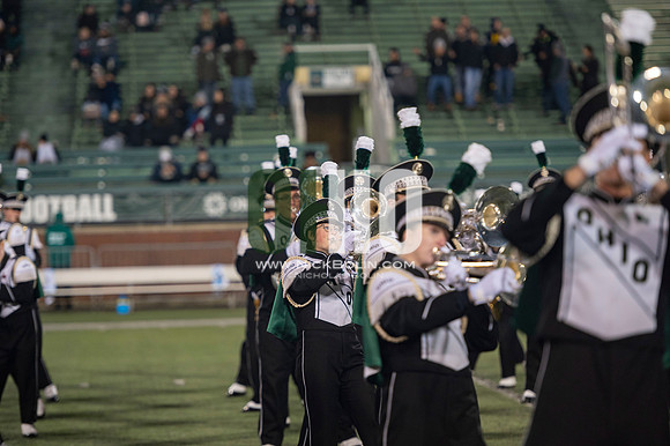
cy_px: 223
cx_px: 335
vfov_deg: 7.8
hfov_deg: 11.8
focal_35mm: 175
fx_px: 3255
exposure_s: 1/500
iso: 1000
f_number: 2.8
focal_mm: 175
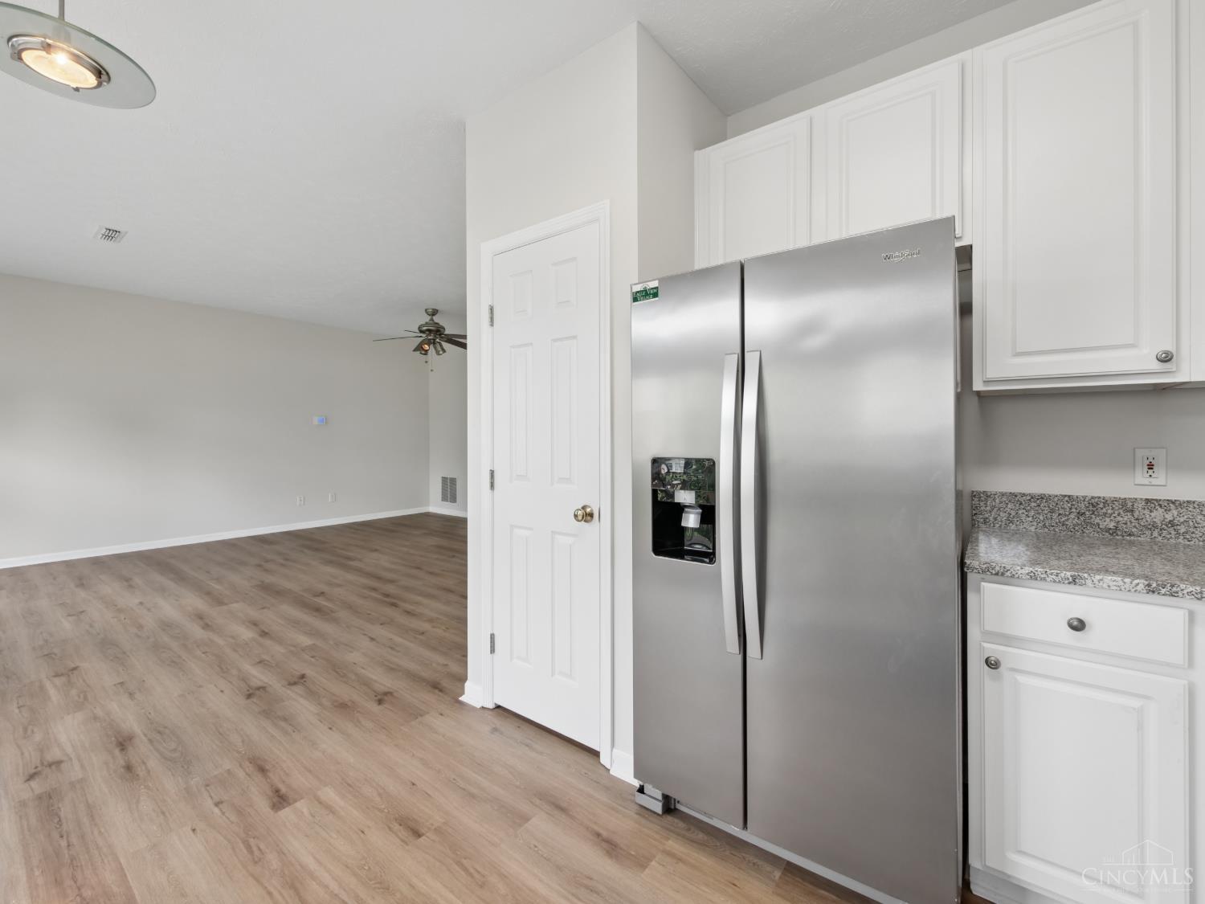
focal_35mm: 14
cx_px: 602
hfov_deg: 102.1
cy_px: 452
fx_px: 487
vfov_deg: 85.7
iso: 640
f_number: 7.1
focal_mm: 7
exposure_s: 1/60
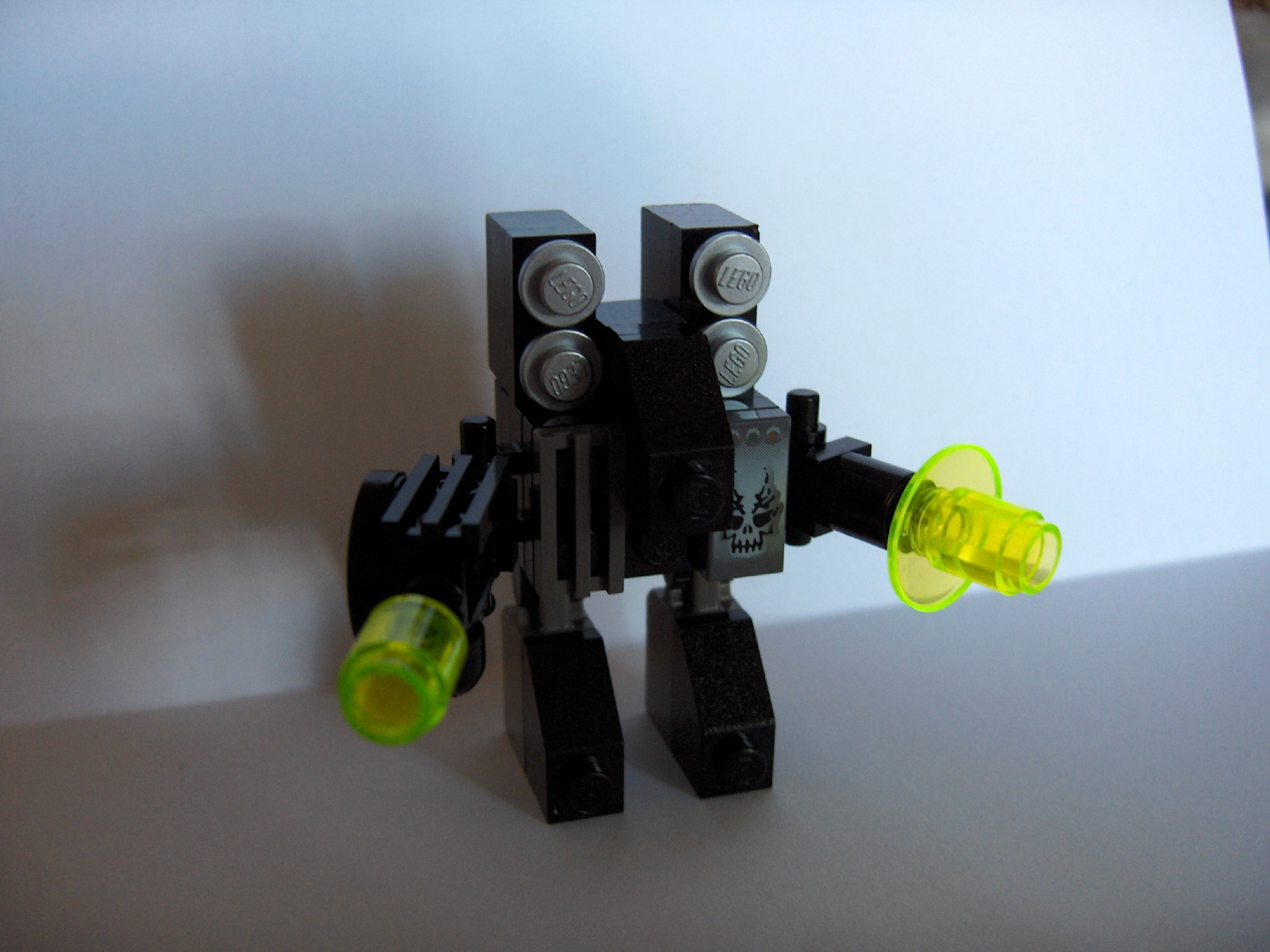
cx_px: 635
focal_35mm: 39
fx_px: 1431
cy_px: 476
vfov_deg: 36.8
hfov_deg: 47.9
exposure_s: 1/25.6
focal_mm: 8
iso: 200
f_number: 2.8
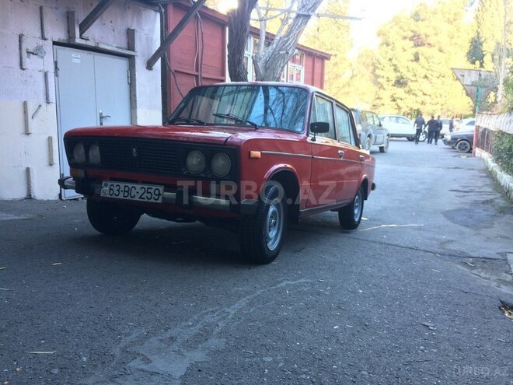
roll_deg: -1.1
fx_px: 430
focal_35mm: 29
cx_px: 256
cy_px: 192
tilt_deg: -10.3
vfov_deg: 48.2
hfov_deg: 61.7
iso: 40
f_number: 2.2
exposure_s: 1/50
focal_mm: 4.15
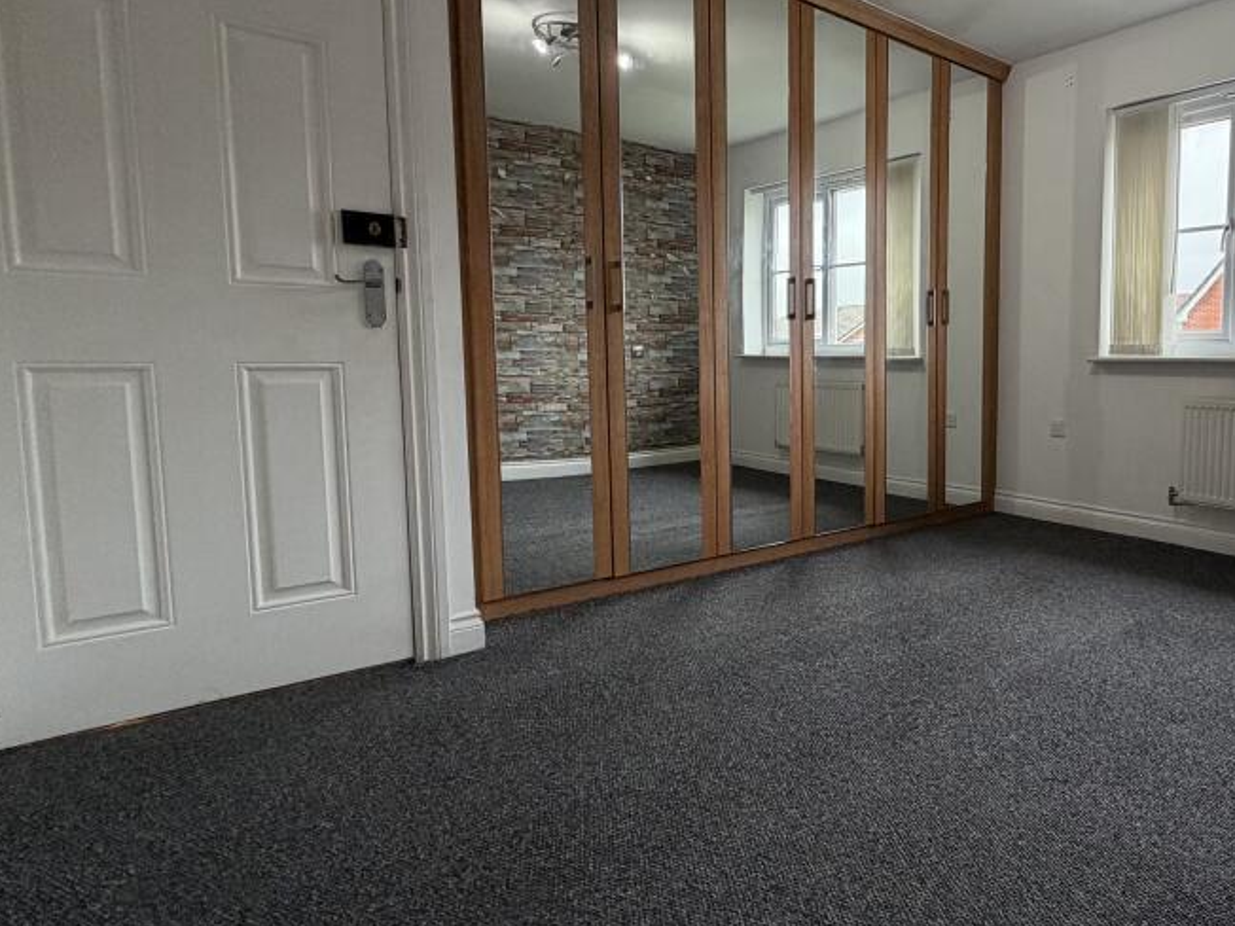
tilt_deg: -4.1
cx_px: 926
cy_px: 420
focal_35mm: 22
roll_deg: -0.1
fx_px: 785
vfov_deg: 61.0
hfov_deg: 71.2
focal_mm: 2.22
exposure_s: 1/100
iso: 100
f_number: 2.2
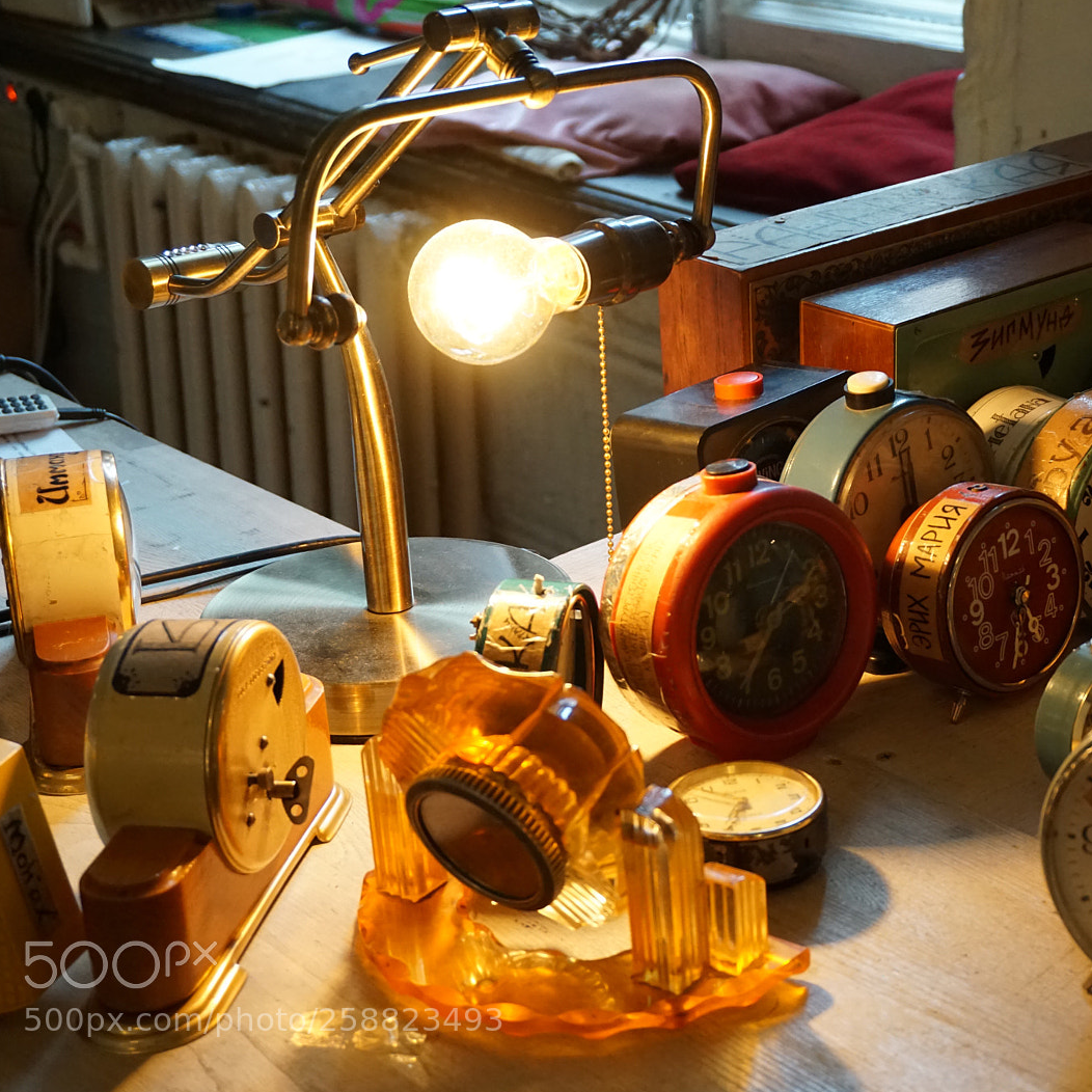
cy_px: 548
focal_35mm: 62
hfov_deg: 27.4
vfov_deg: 27.7
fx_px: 2213
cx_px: 790
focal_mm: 32
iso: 2000
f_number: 5
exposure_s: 1/60
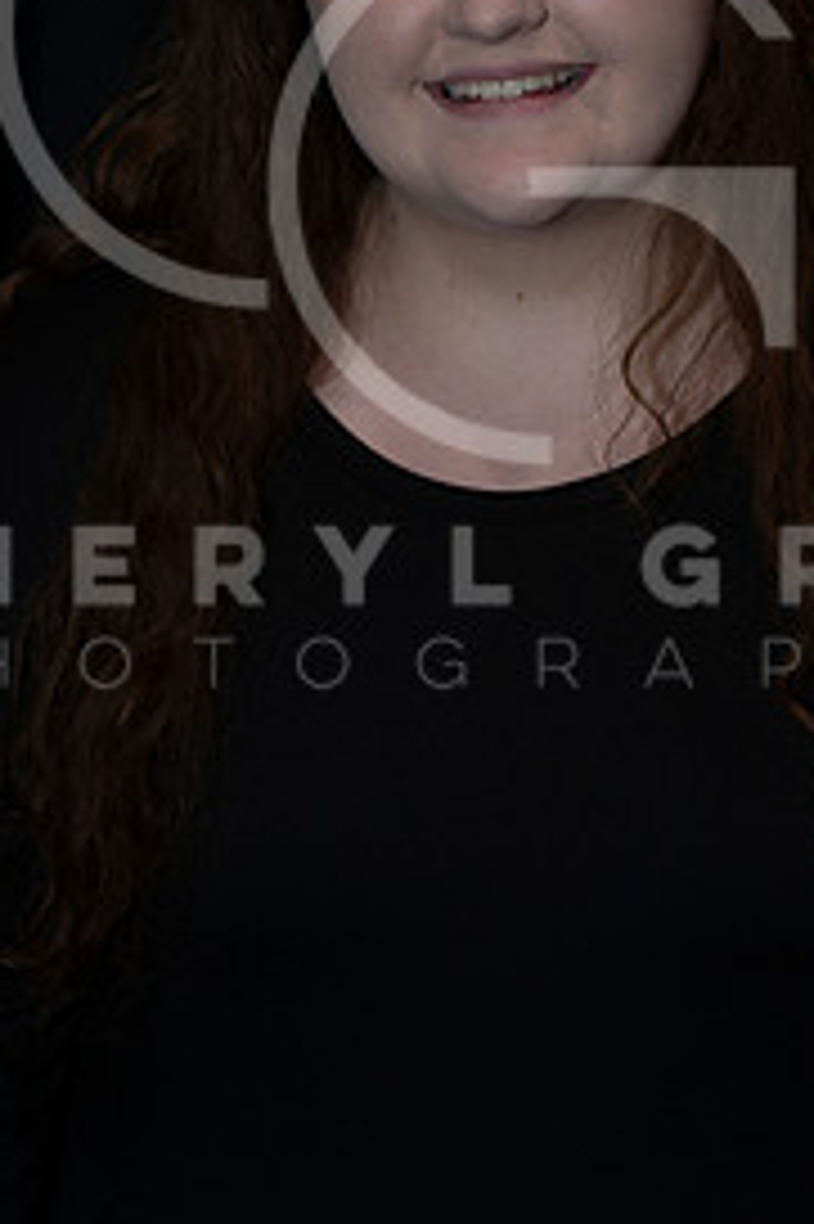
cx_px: 472
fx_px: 4211
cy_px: 225
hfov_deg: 11.0
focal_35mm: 124
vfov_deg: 16.4
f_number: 2.8
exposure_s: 1/400
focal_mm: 50
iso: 250
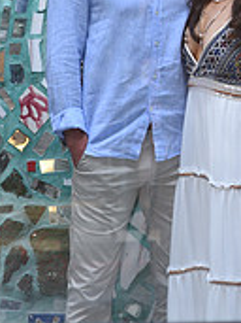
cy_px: -45
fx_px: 2584
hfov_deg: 5.3
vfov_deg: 7.1
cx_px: 187
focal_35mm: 278
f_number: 3.2
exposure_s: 1/160
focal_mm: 85
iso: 320
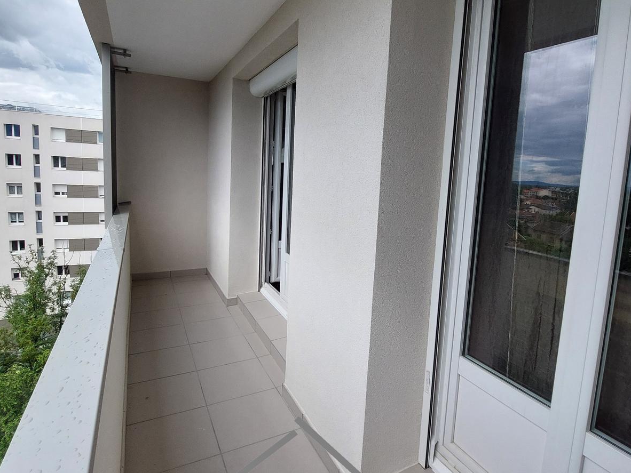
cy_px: 217
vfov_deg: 68.6
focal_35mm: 19
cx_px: 338
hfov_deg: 84.5
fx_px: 346
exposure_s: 1/887
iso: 50
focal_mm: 1.74
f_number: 2.2
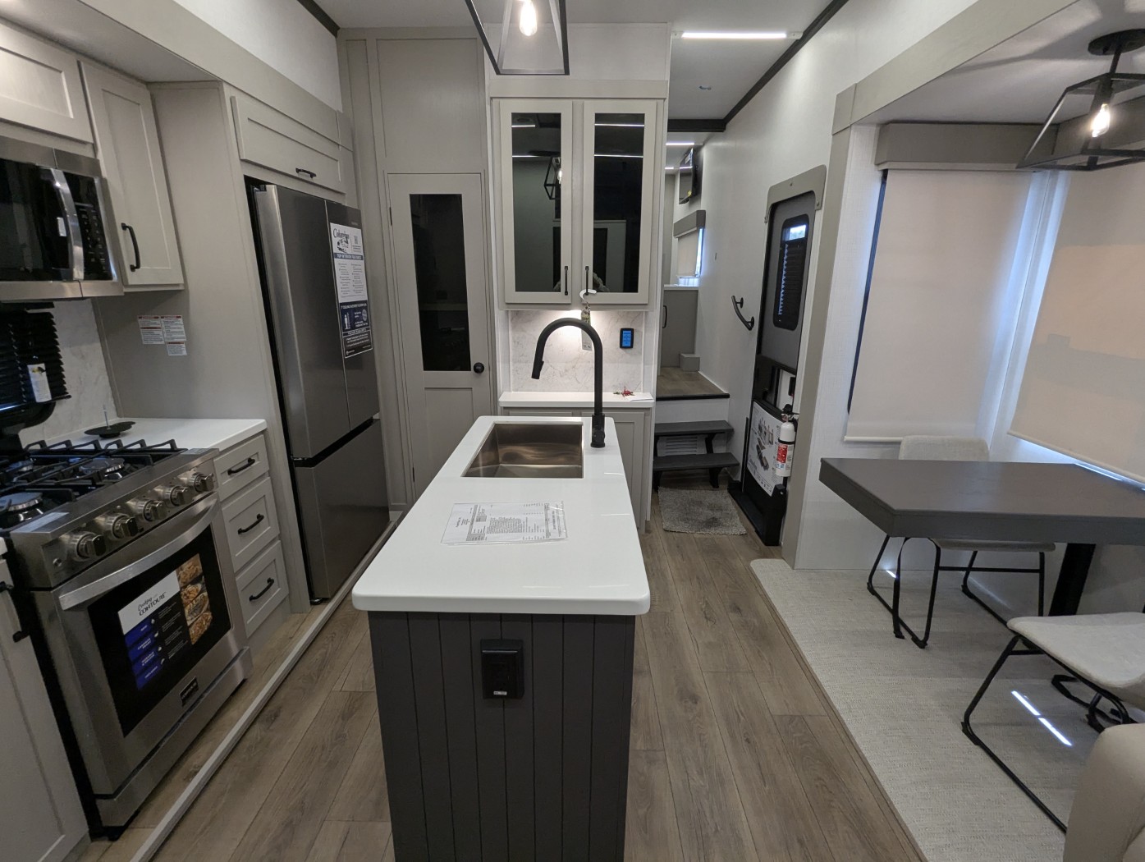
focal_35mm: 16
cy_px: 431
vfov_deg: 78.2
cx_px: 572
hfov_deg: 94.4
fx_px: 530
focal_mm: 2.35
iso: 240
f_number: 2.2
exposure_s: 1/101
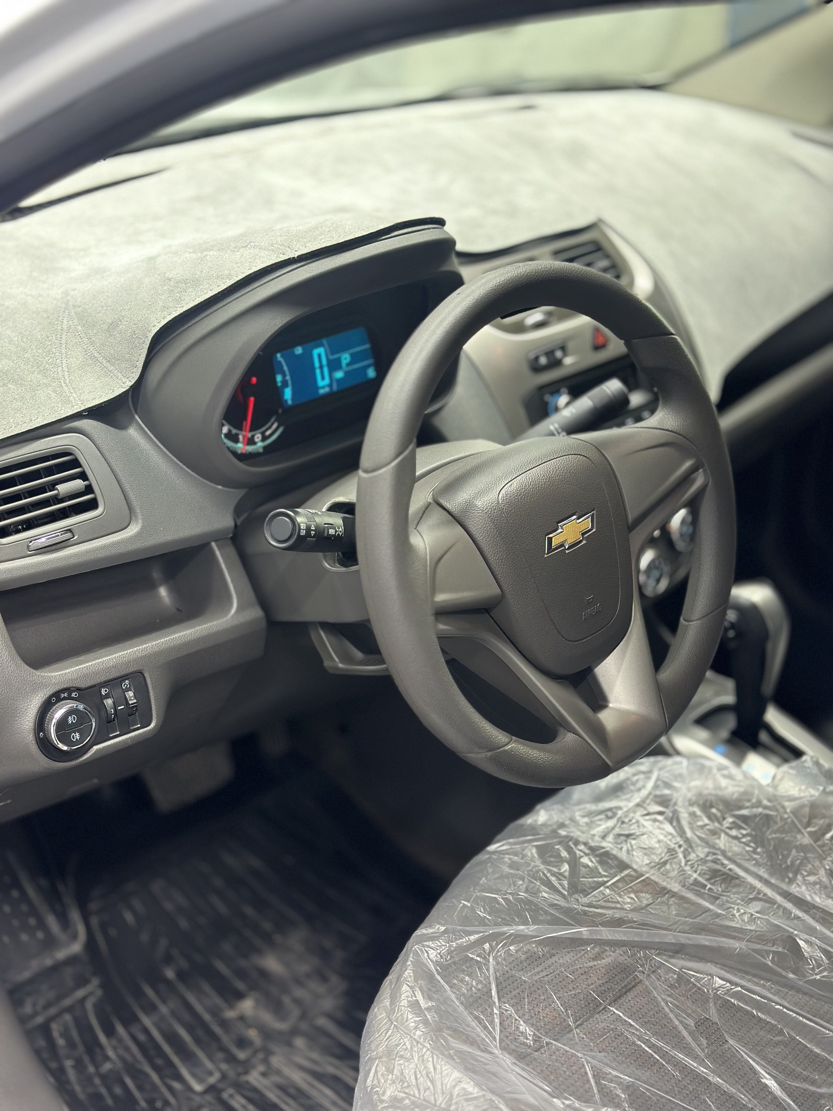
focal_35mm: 48
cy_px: 556
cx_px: 416
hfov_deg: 30.3
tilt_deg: -26.6
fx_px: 1540
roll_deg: -1.9
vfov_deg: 39.7
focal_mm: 6.86
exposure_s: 1/50
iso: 160
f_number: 1.78
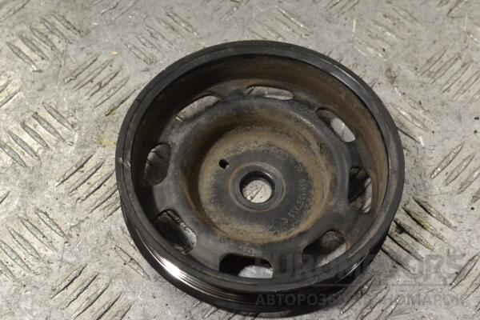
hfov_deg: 29.2
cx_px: 240
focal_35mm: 69
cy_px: 160
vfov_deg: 19.7
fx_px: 920
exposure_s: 1/320
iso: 3200
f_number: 9
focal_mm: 46
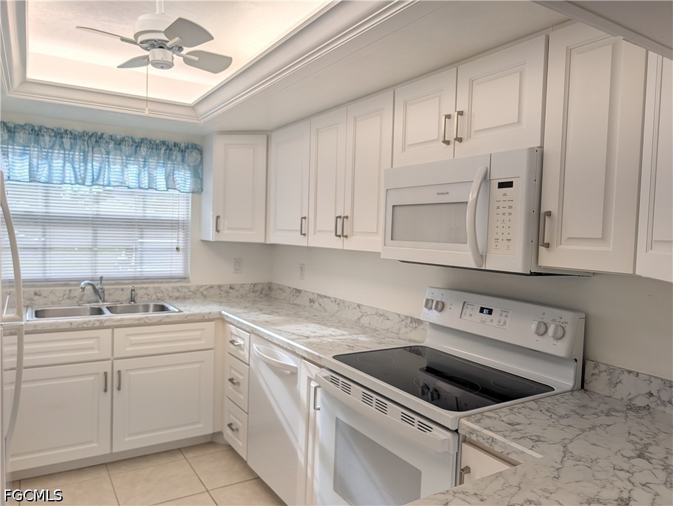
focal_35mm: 24
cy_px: 253
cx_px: 336
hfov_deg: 71.5
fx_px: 467
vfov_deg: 56.9
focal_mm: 6.9
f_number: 1.68
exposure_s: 1/354
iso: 18
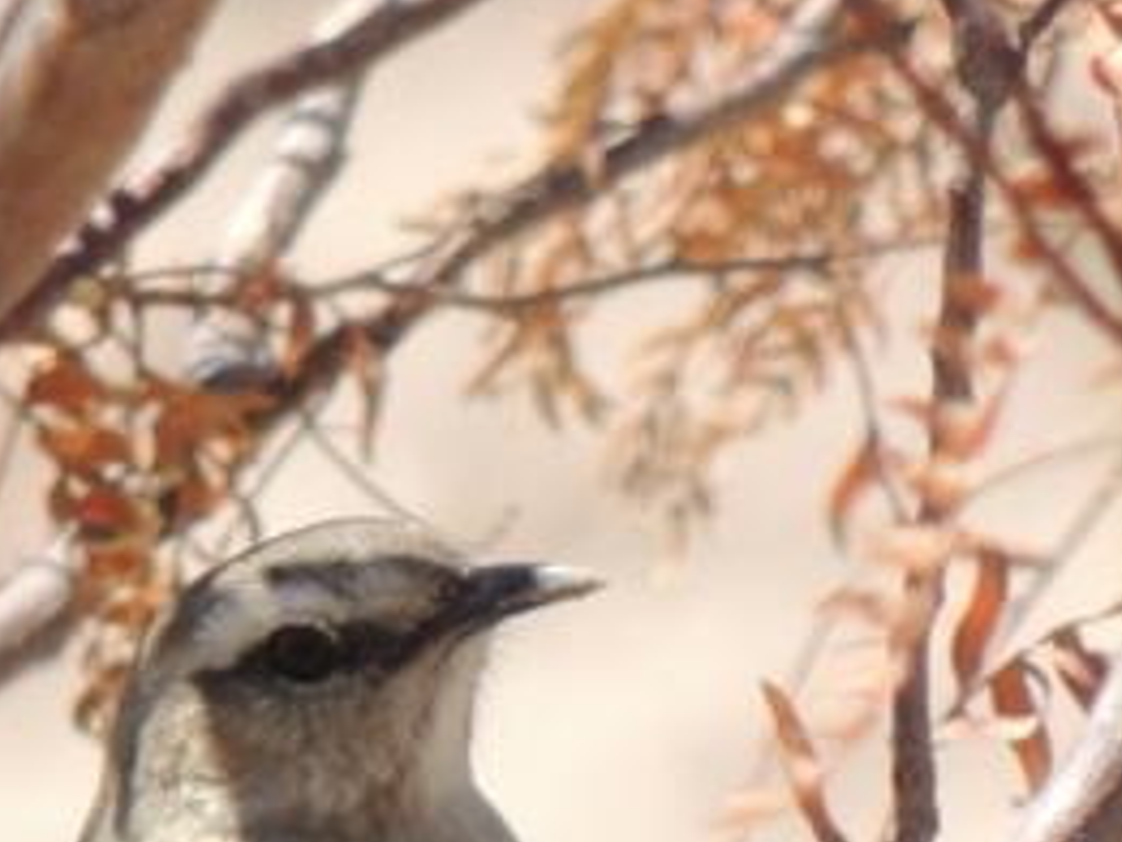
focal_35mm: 3918
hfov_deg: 0.5
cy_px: 945
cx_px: 159
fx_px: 127052
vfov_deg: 0.4
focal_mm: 180
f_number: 5.9
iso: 250
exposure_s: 1/500
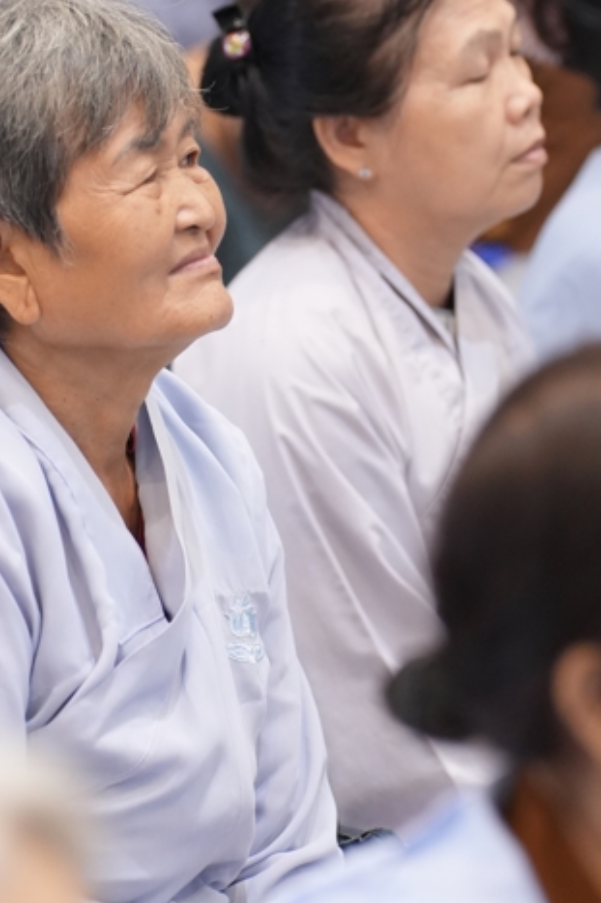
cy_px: 411
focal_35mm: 257
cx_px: 292
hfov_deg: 5.3
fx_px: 6440
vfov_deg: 8.0
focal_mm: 123
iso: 3200
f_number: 2.8
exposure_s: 1/160
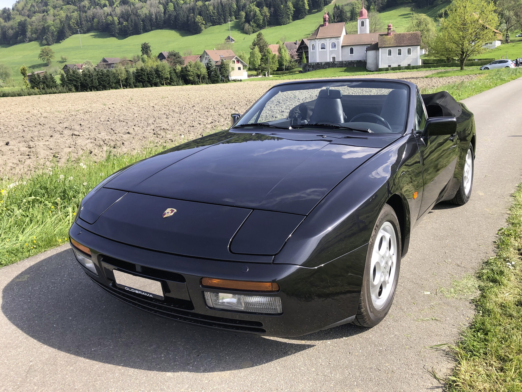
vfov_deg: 49.7
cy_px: 196
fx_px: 422
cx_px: 261
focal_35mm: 28
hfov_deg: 63.4
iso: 20
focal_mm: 3.99
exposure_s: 1/762
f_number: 1.8
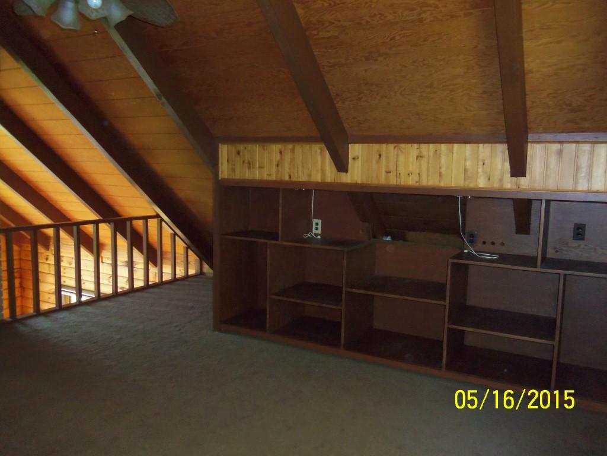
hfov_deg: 63.4
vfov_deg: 49.7
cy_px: 228
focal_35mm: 28
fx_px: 491
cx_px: 304
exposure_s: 1/40
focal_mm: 5.1
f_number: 3.9
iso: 400
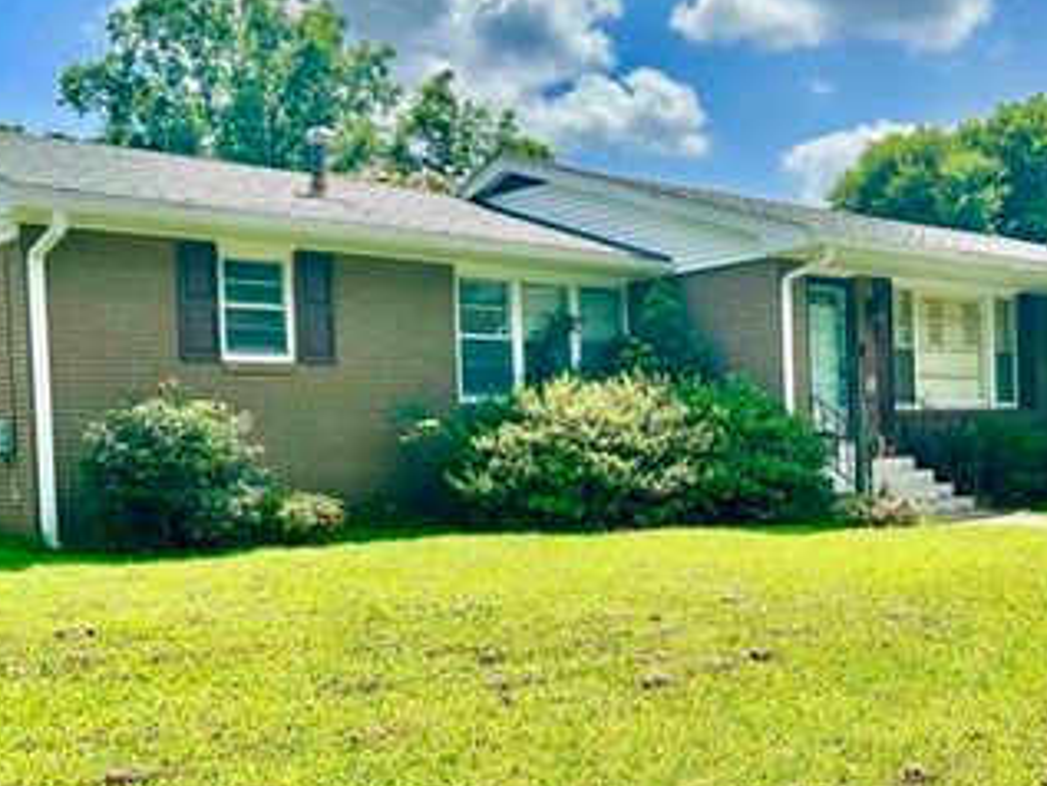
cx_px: 667
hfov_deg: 45.3
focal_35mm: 41
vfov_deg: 35.1
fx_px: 1241
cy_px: 447
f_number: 1.5
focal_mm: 5.7
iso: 50
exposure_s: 1/4115
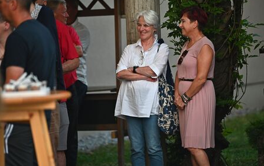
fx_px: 1476
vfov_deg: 6.4
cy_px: 80
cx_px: 132
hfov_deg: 10.2
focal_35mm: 205
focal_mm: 200
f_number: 3.2
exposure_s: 1/500
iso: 1000
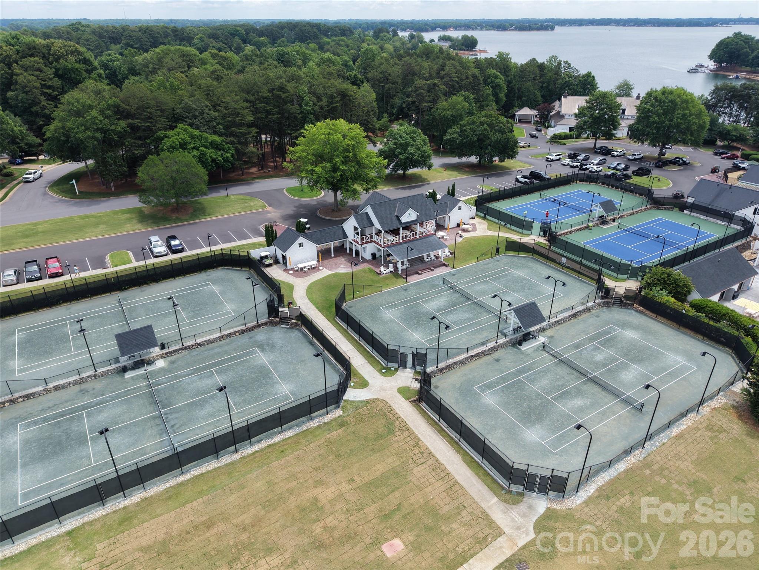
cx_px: 380
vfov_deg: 56.8
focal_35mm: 24
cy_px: 285
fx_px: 526
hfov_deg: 71.6
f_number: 1.8
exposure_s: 1/4000
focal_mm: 8.67
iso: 230
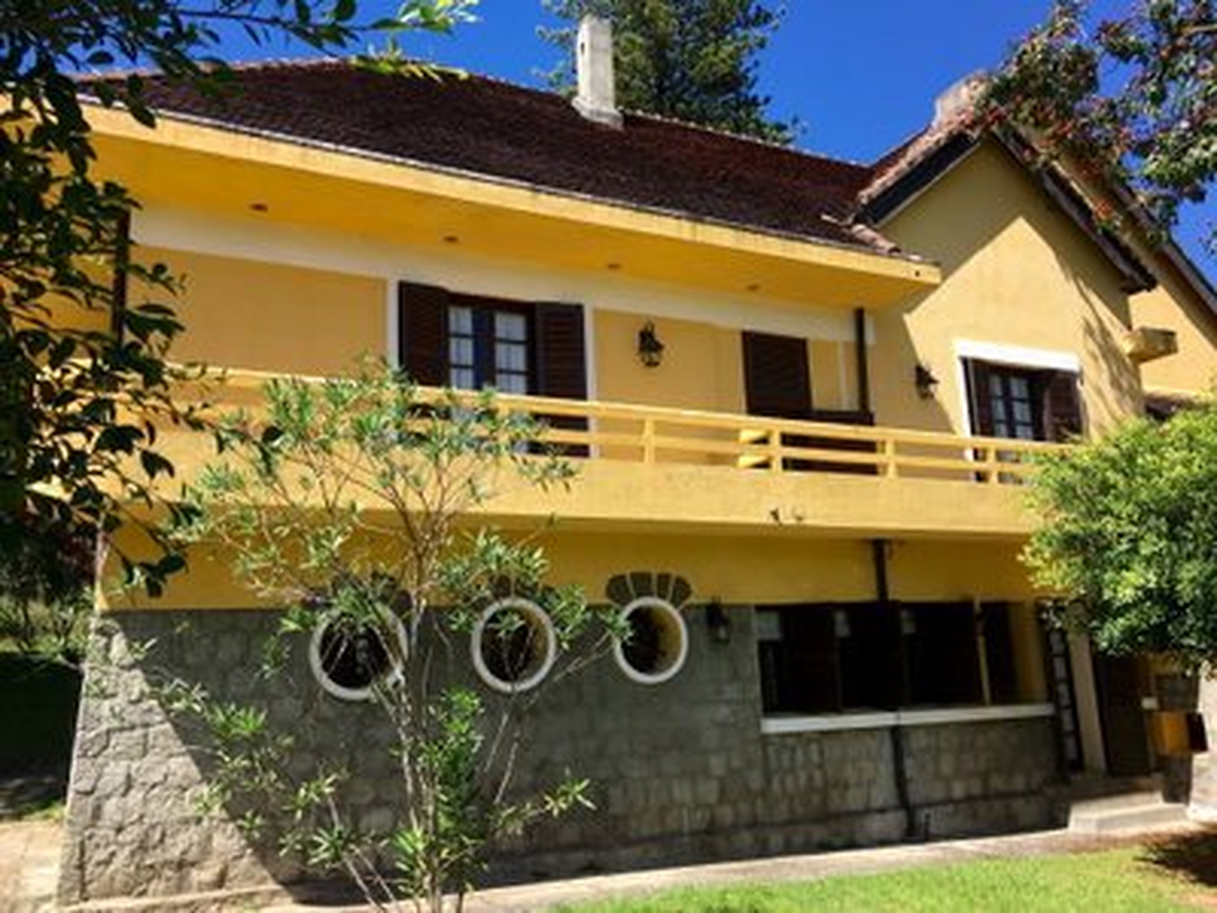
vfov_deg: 48.2
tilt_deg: +13.4
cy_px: 456
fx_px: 1020
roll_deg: +2.9
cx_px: 608
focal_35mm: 29
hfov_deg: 61.7
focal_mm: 4.15
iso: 25
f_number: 2.2
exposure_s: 1/769
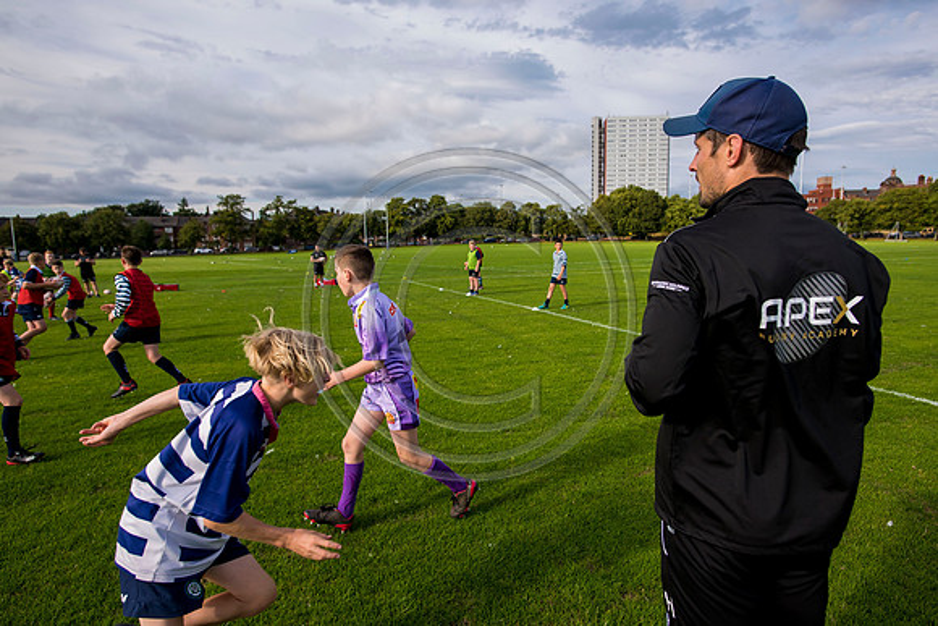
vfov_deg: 62.0
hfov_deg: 84.0
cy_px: 313
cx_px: 469
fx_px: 521
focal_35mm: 20
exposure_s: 1/1250
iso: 250
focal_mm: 20
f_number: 4
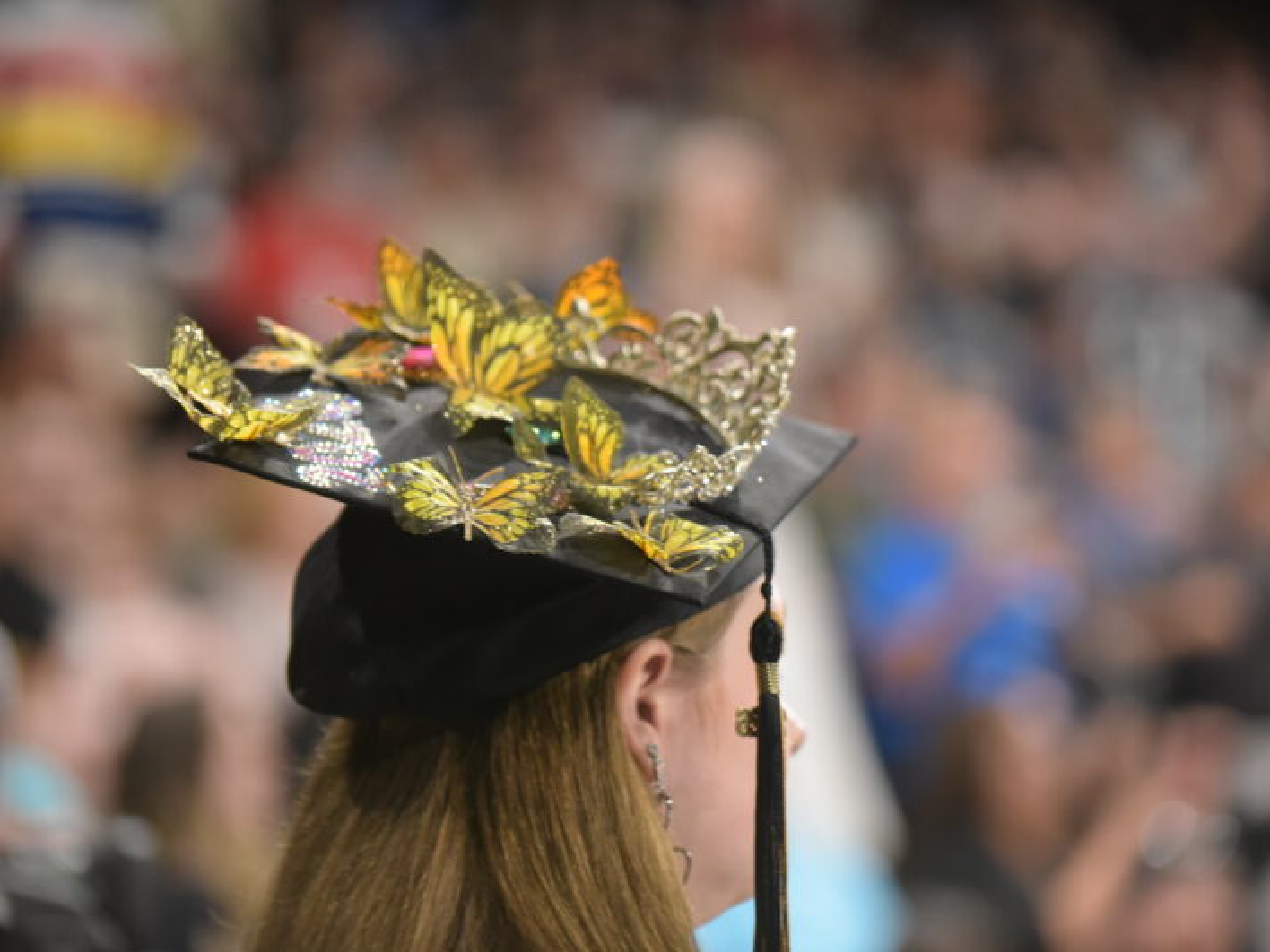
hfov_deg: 15.6
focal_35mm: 126
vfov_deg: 11.8
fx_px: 4623
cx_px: 615
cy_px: 477
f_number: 2.8
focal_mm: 116
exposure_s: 1/640
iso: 4000
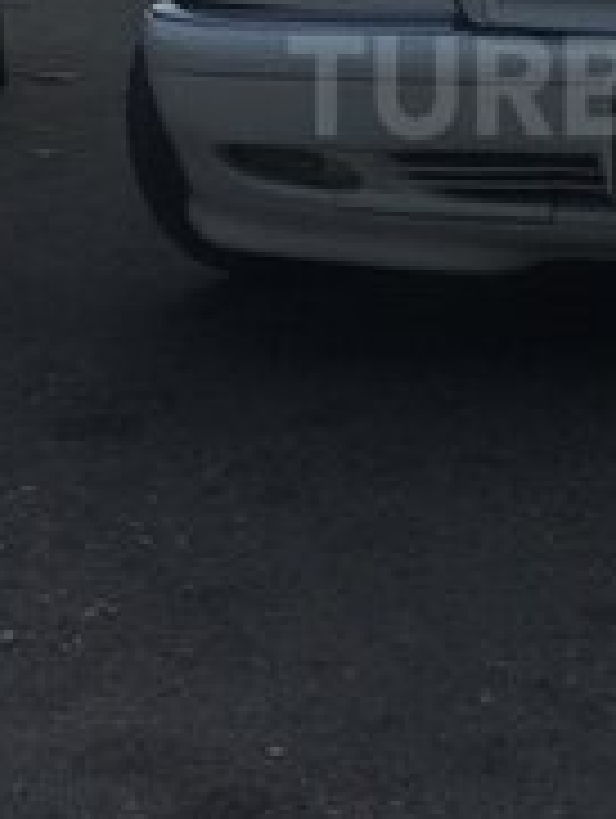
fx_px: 1870
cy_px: 86
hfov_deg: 18.2
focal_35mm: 79
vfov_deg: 24.0
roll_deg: +0.3
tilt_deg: -6.8
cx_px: 634
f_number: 2.2
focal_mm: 4.15
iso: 32
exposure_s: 1/1414
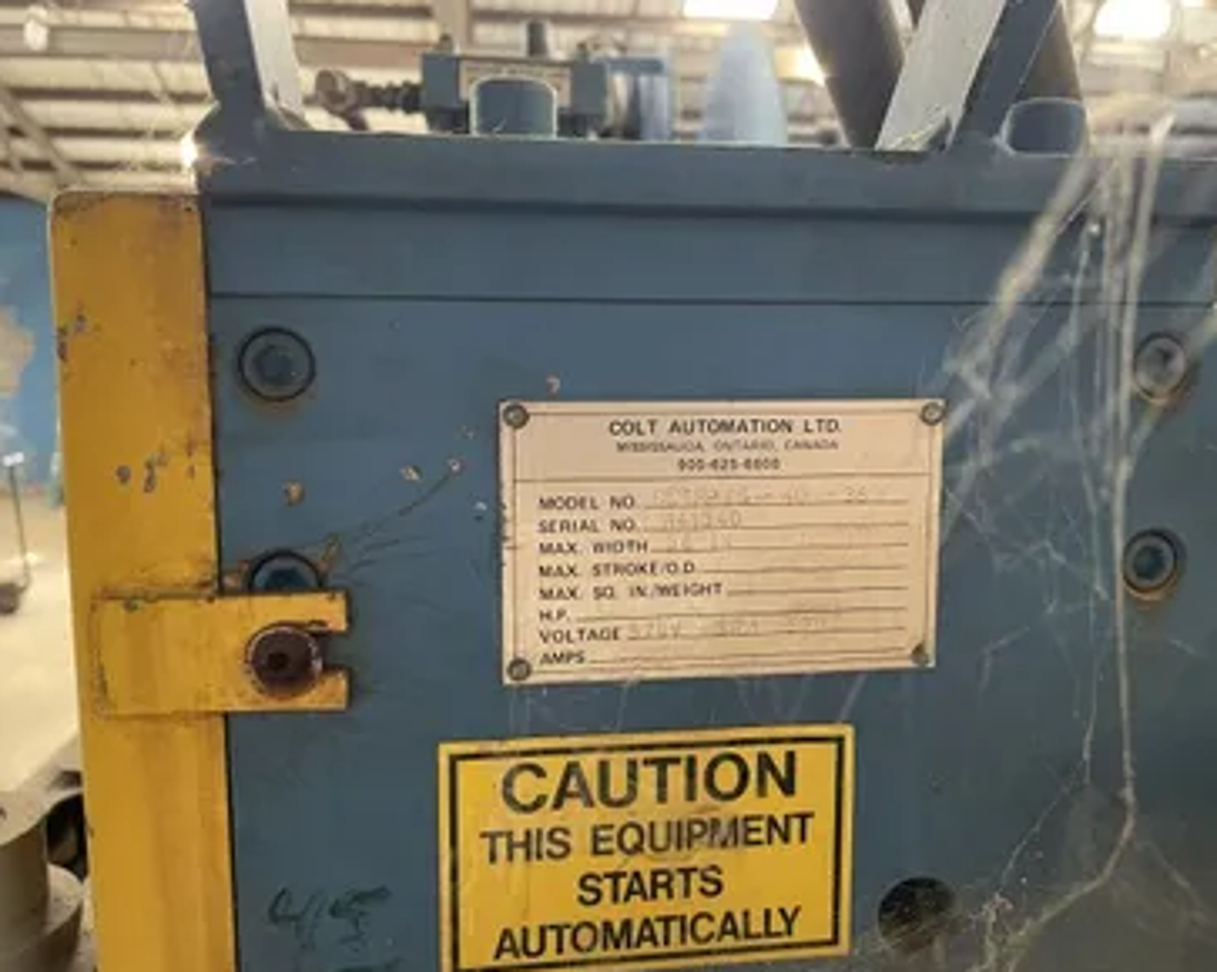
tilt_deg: -8.1
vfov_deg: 51.5
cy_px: 499
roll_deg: +0.2
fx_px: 1008
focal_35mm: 28
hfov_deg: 62.2
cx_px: 640
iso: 500
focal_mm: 4.2
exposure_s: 1/60
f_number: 1.6
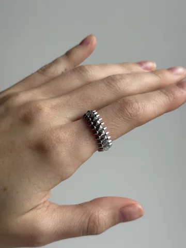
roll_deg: -0.5
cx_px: 93
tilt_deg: -2.6
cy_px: 124
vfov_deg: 39.7
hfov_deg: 30.3
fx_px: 344
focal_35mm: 48
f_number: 1.78
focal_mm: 6.76
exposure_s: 1/122
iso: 50
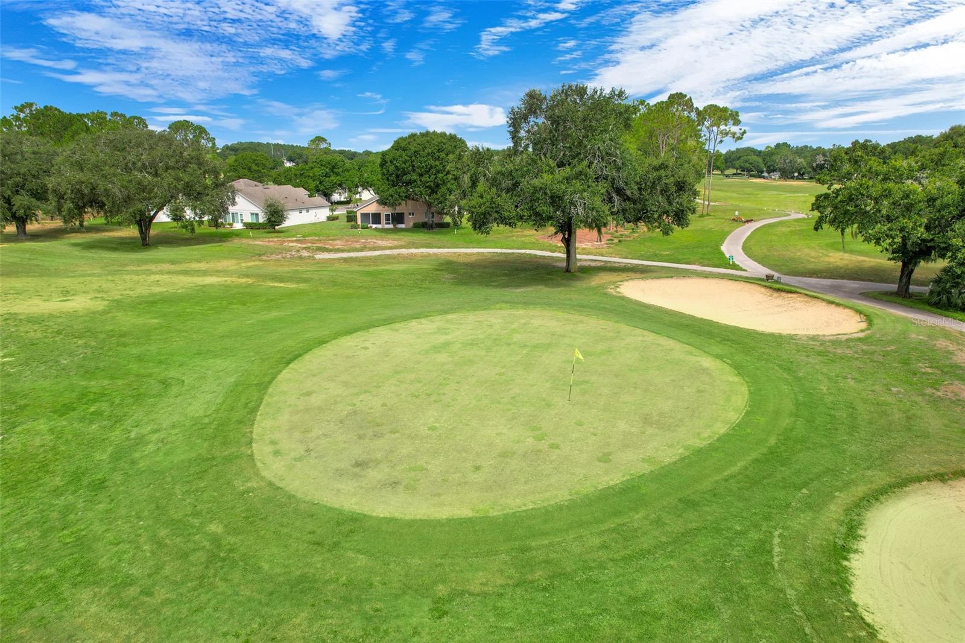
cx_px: 482
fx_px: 590
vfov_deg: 57.2
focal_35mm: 22
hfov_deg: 78.6
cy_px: 322
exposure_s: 1/320
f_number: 2.8
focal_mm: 8.38
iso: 100
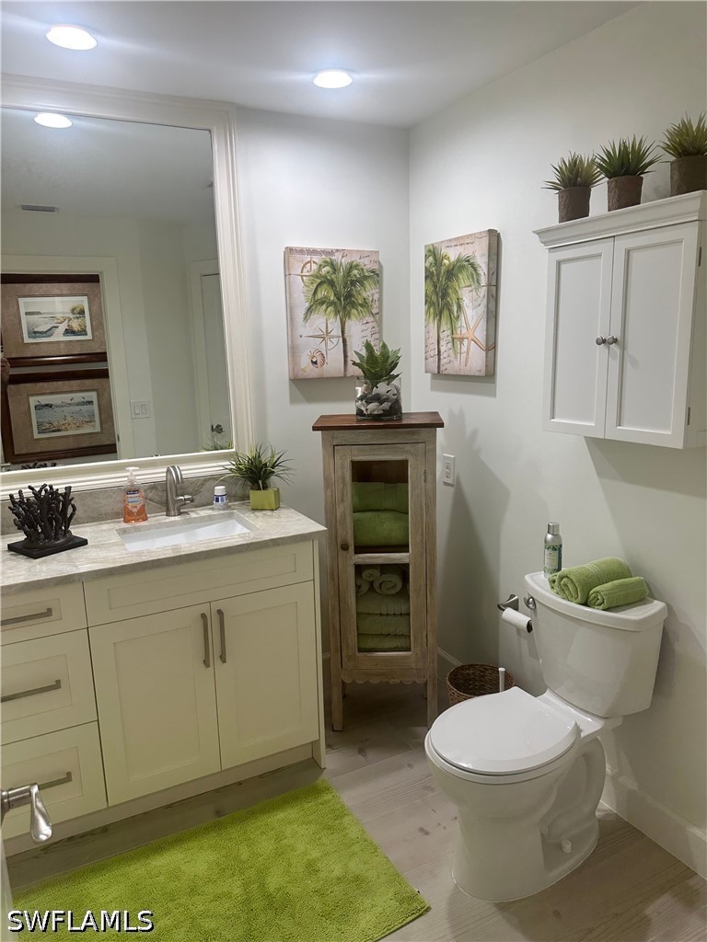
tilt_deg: -11.6
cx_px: 354
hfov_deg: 56.8
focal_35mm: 24
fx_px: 654
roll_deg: +1.3
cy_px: 471
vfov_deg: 71.6
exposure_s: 1/120
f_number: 1.78
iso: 100
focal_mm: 6.86
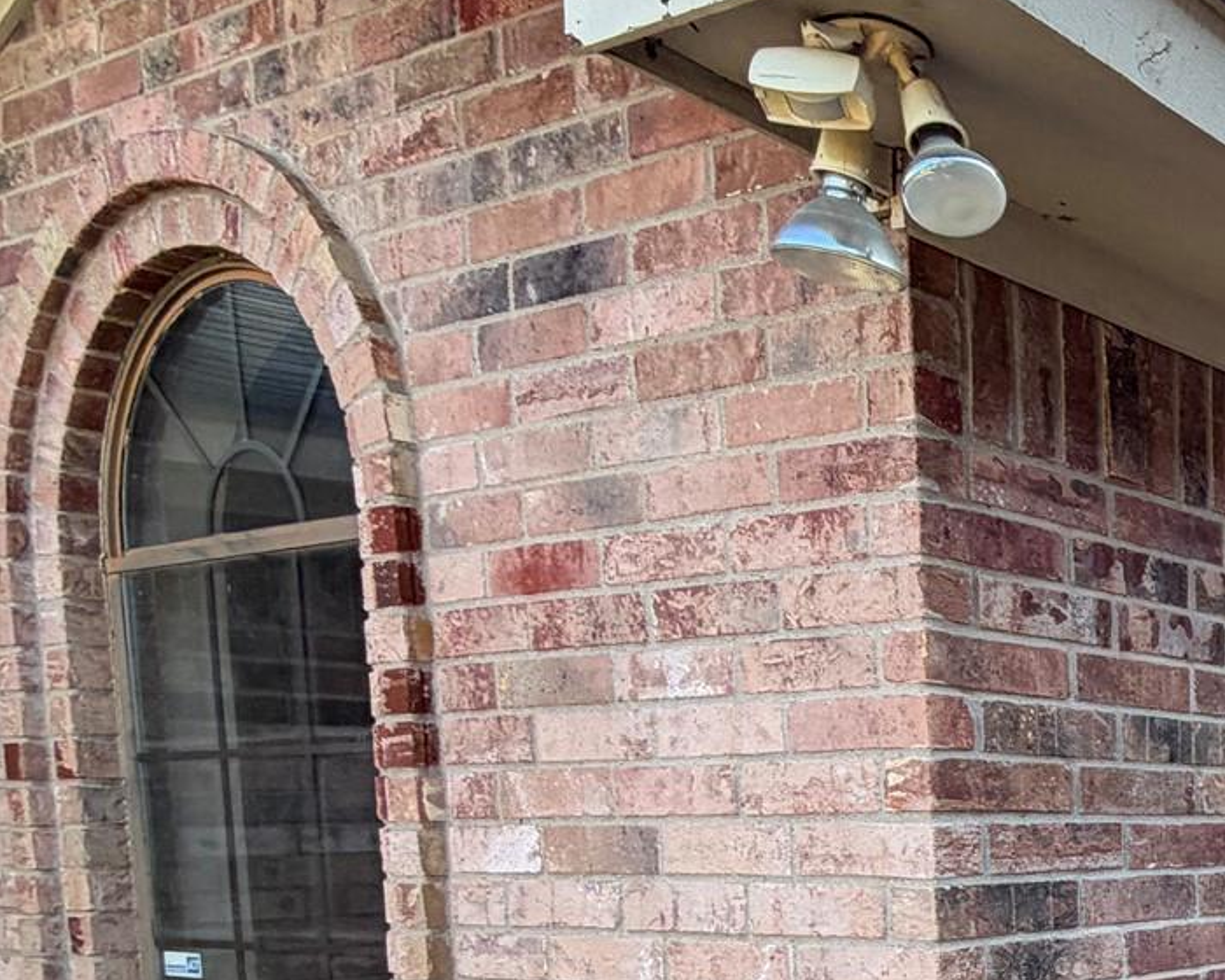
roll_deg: +2.3
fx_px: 1450
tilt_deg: -1.3
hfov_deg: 32.9
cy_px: 931
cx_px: 1620
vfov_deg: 34.6
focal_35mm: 40
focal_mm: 2.22
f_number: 2.2
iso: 50
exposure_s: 1/178
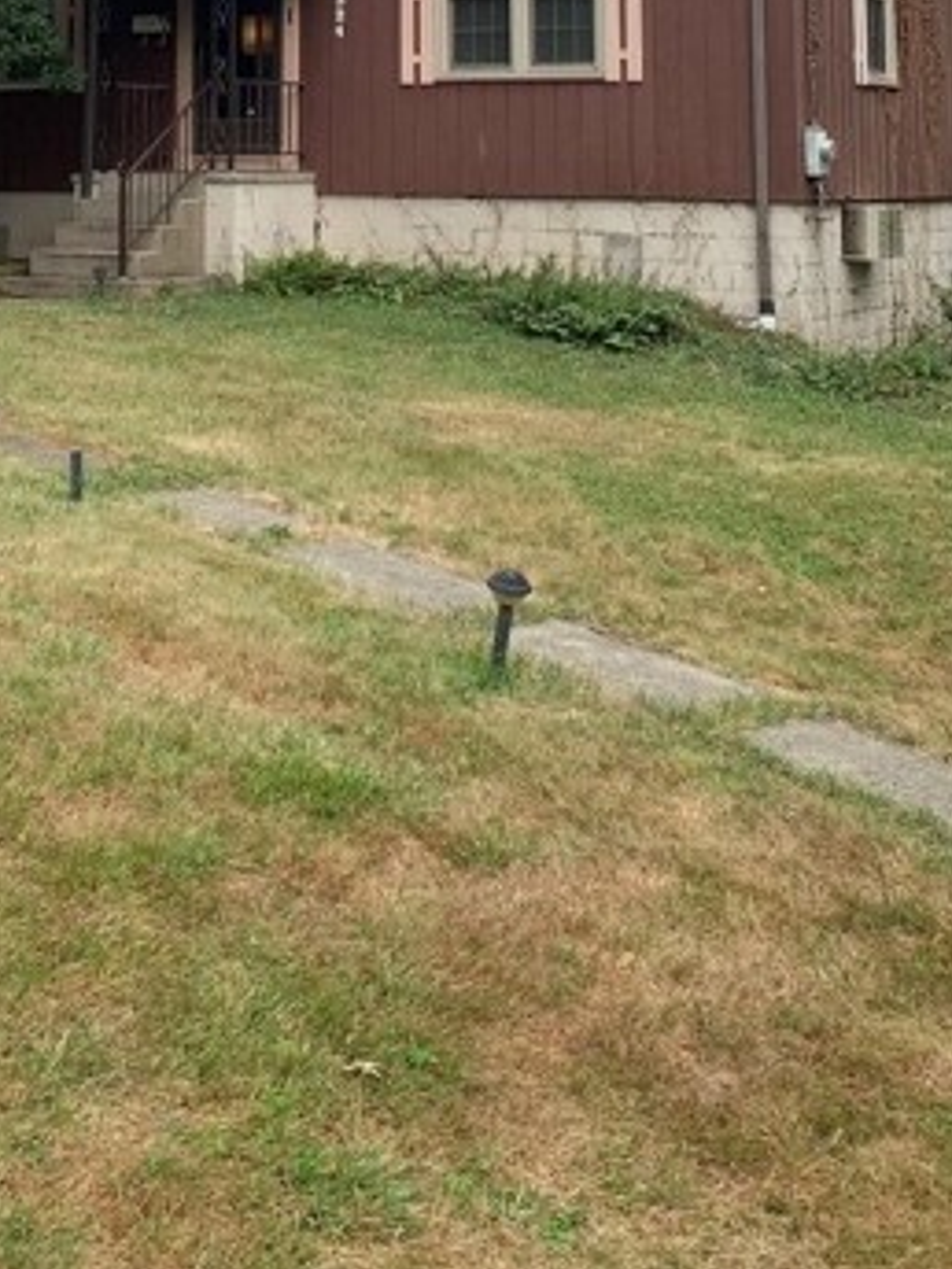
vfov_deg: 30.7
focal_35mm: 58
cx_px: 266
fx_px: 2127
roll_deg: -0.9
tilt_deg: +6.5
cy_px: -22
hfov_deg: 25.0
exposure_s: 1/1406
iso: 25
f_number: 1.8
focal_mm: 4.25
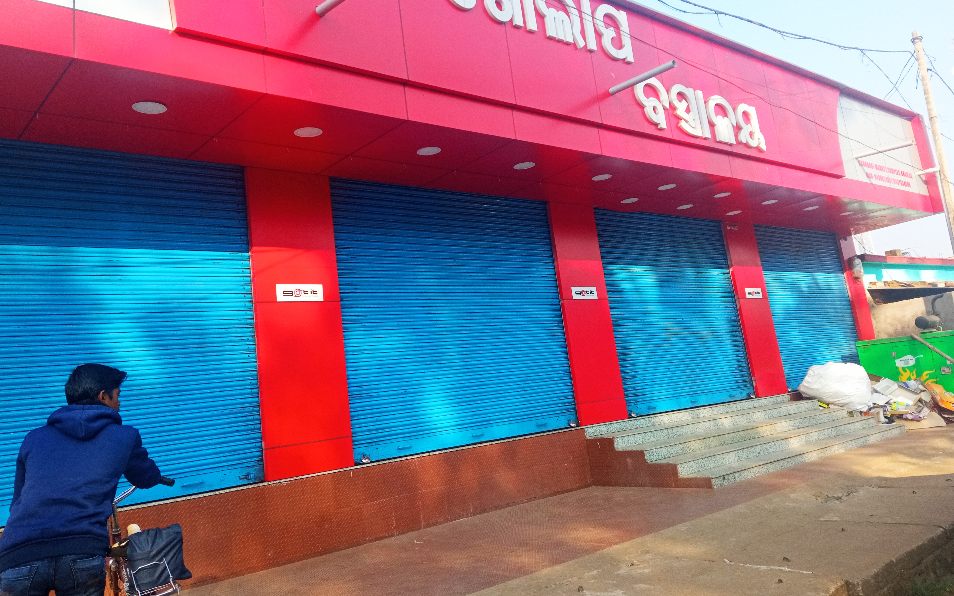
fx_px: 754
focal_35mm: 29
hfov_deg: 64.6
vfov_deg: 43.0
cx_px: 483
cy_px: 245
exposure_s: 1/321
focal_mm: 3.79
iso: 114
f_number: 2.2
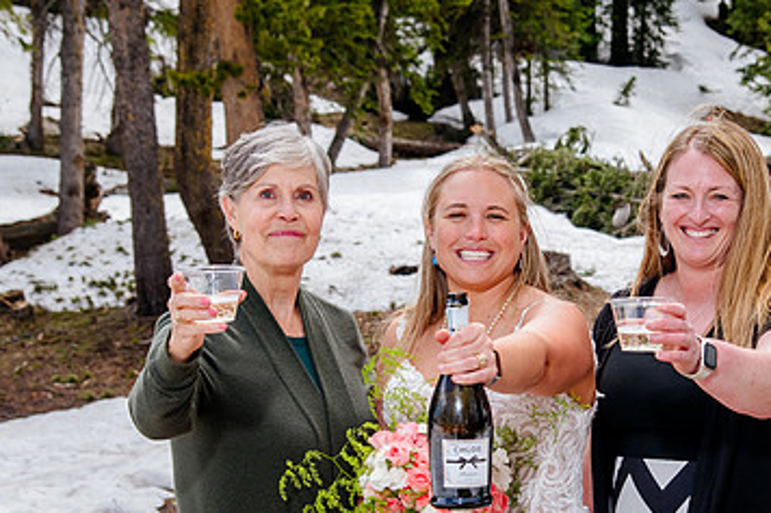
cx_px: 535
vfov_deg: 15.2
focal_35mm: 90
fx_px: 1927
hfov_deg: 22.5
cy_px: 336
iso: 400
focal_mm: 52
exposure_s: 1/200
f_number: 6.3
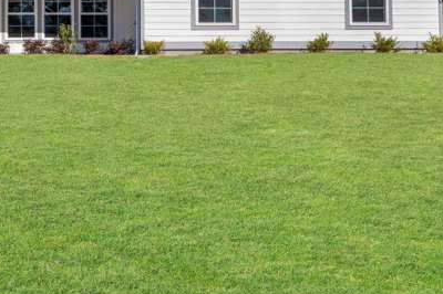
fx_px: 664
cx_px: 81
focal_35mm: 54
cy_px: 70
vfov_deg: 24.7
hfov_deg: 35.6
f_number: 8
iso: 250
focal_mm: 18.2
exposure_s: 1/1000
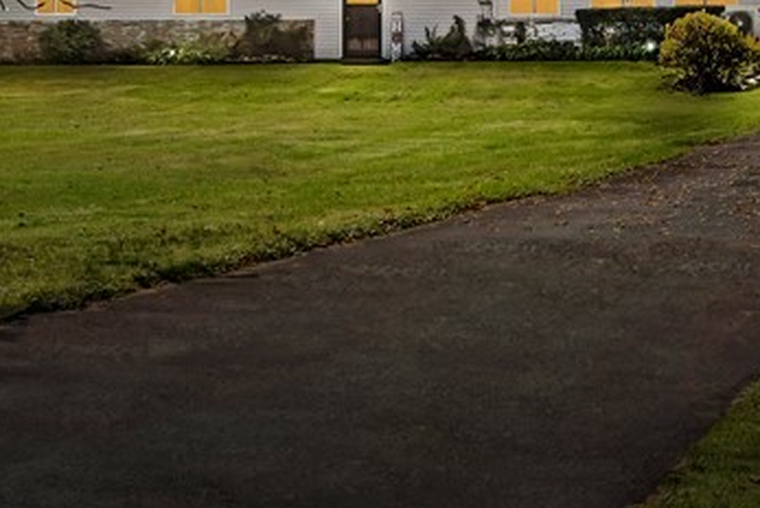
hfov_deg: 13.7
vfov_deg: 9.1
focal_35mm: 150
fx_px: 3169
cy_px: -53
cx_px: 446
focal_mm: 48
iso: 100
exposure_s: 1/400
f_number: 8
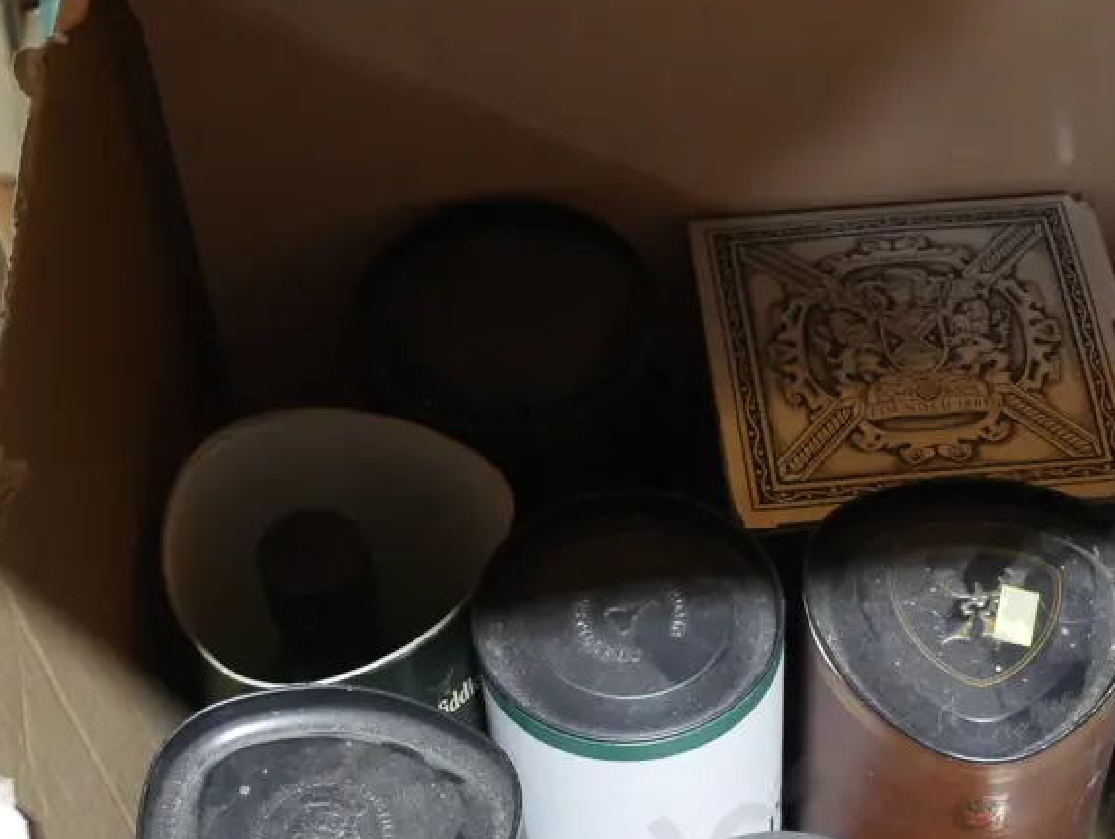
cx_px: 920
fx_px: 2418
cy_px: 723
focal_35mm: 75
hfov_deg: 25.4
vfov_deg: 19.4
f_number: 4.6
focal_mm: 21
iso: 1250
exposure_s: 1/60
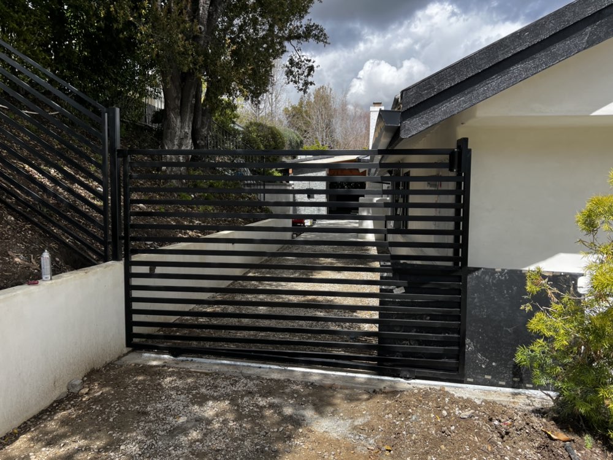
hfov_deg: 67.3
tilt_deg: -2.6
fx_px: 460
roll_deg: -0.8
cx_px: 306
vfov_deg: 53.1
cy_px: 230
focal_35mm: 26
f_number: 1.5
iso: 50
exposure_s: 1/1779
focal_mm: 5.7
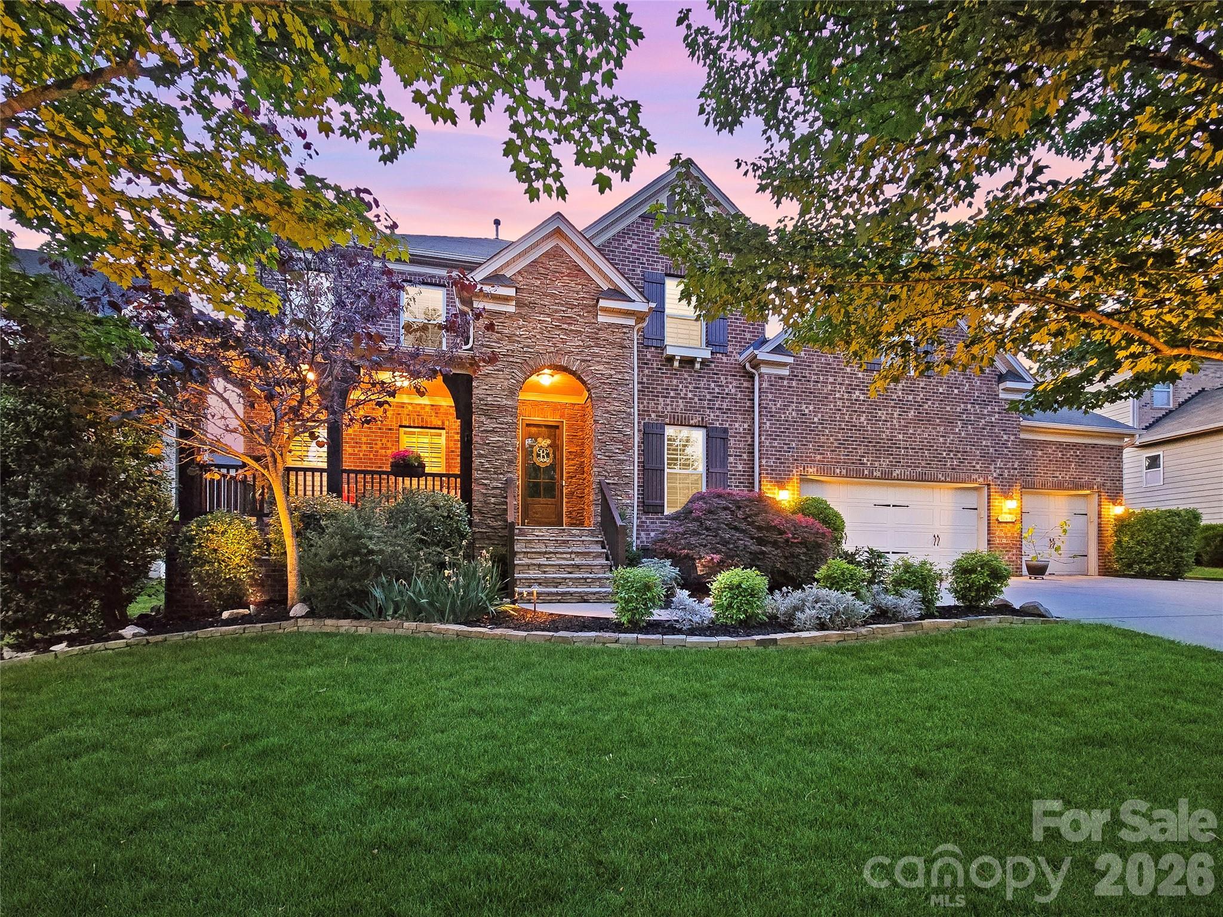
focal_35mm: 13
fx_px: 459
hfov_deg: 106.2
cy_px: 458
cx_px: 612
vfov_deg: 89.9
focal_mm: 2.2
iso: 1250
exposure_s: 1/24
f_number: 2.2
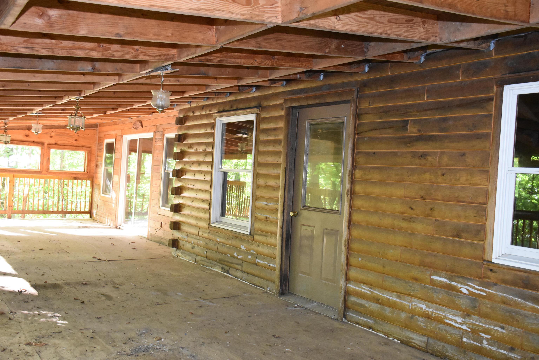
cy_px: 180
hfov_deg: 55.1
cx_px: 270
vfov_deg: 38.4
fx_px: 517
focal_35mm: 34
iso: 4500
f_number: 4
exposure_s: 1/60
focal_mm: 23
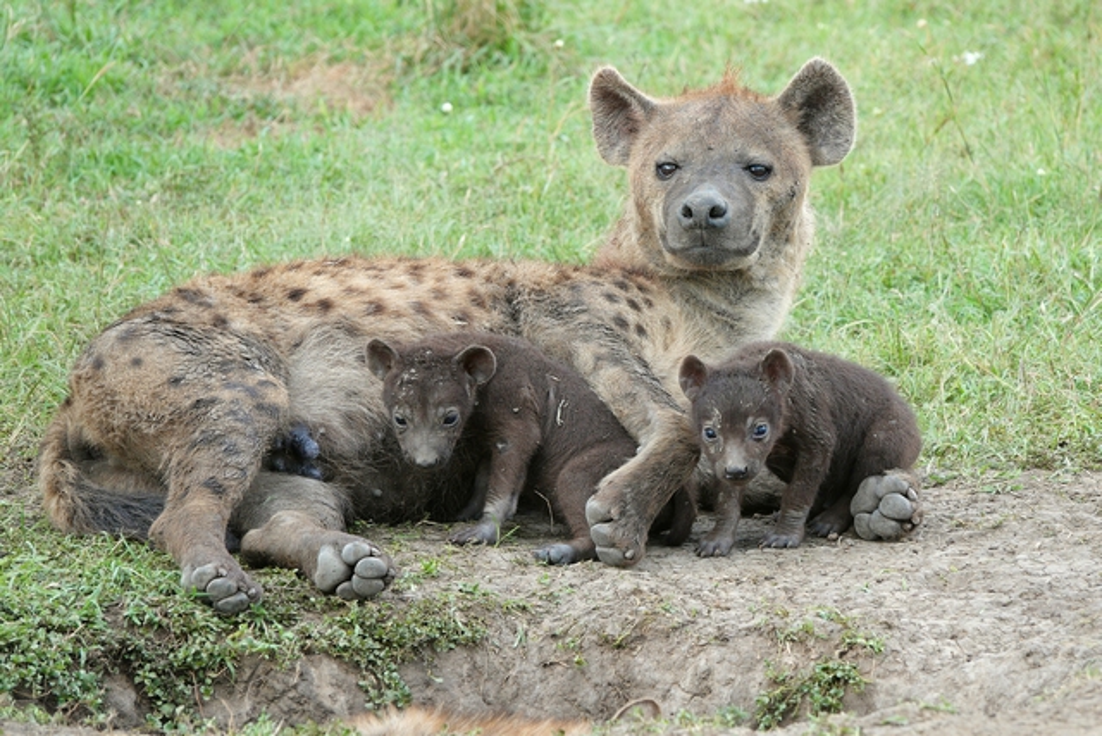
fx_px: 11634
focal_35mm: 380
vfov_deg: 3.6
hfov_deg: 5.4
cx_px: 551
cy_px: 368
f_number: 4
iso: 200
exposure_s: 1/200
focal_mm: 139.53
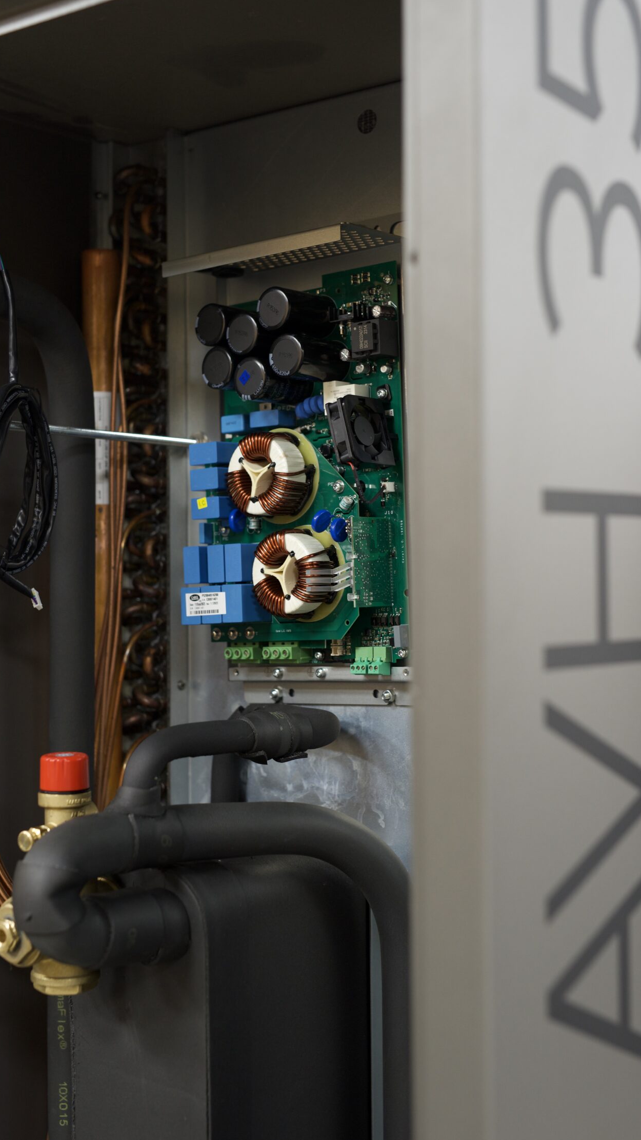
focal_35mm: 53
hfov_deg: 22.6
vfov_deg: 39.2
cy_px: 566
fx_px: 1601
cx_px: 311
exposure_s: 1/30
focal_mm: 50
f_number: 2.8
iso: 500
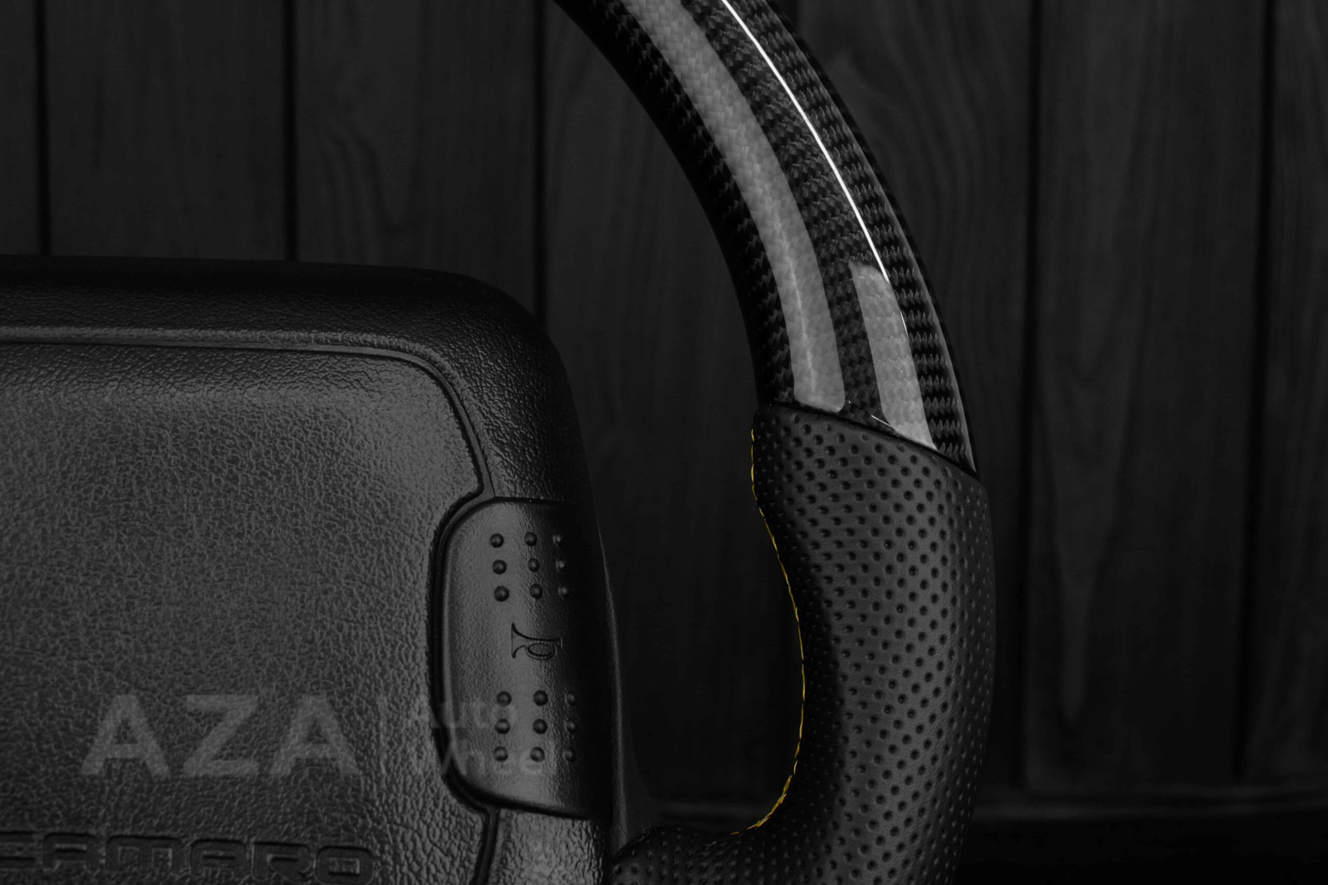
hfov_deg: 37.8
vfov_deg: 25.8
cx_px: 664
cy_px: 442
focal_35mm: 52
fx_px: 1937
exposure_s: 1/125
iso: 500
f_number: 6.3
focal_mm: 35
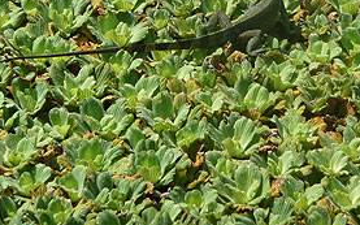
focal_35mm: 482
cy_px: 7
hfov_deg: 4.4
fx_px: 4728
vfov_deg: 2.7
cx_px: 218
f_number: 4.9
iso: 100
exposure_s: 1/500
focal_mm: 47
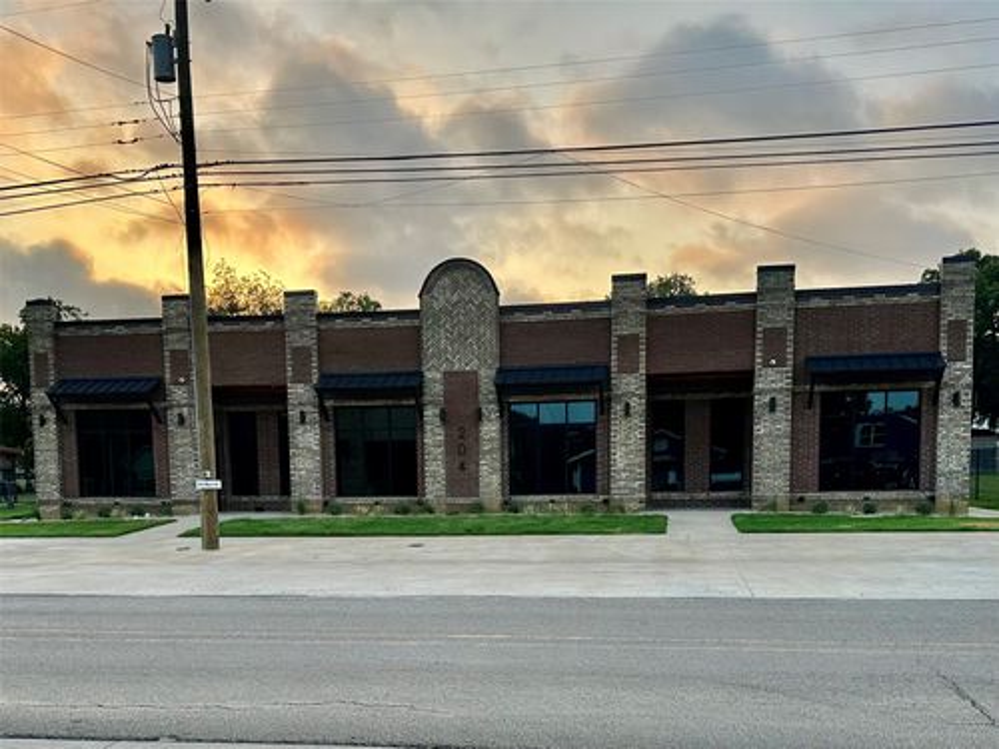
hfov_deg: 71.6
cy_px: 374
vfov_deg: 56.8
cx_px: 500
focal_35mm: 24
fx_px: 693
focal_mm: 6.86
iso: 80
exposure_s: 1/672
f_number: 1.78
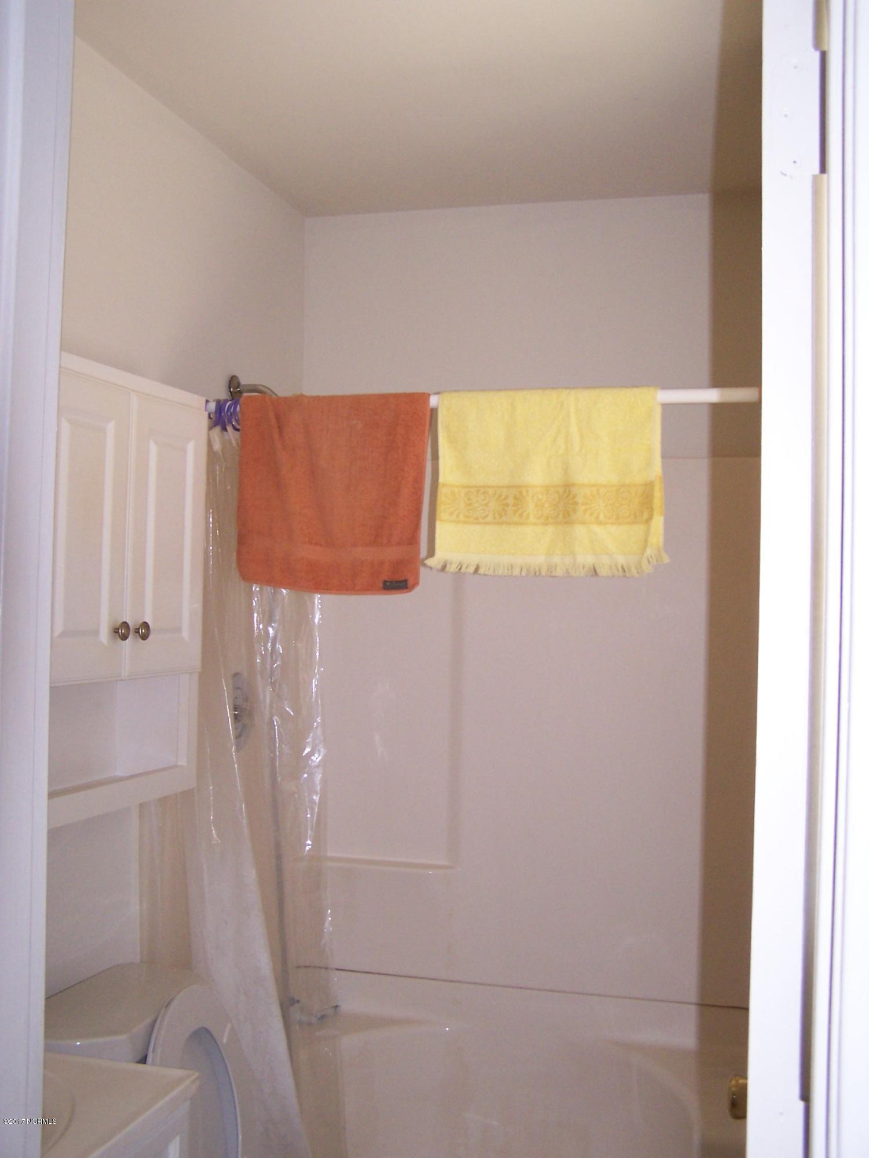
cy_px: 579
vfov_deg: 49.0
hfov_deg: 37.7
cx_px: 434
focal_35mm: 38
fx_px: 1272
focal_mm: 6.3
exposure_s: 1/60
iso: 140
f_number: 2.8
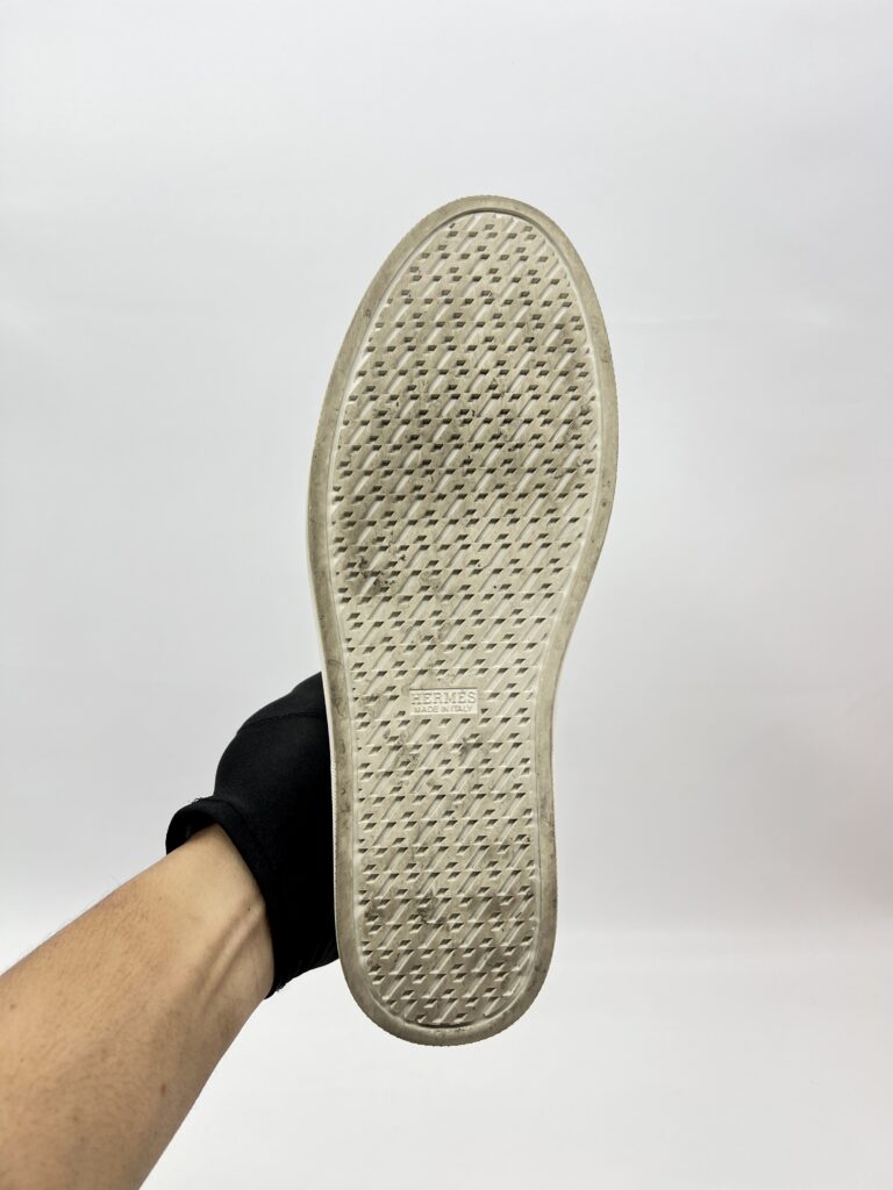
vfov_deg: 67.3
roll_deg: -0.4
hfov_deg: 53.1
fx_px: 894
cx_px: 446
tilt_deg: -14.9
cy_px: 595
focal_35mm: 26
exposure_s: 1/153
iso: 40
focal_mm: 5.7
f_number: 1.5
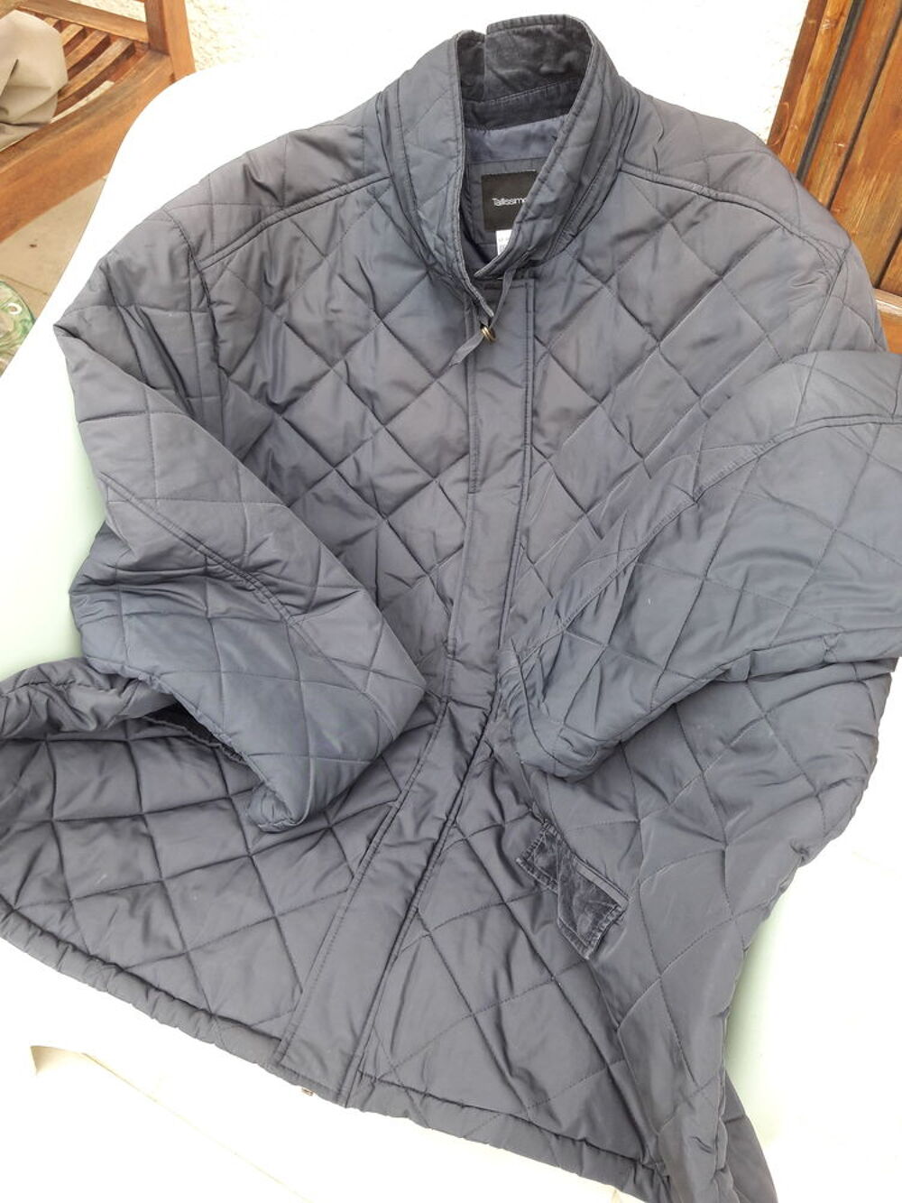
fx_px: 973
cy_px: 602
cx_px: 451
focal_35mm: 28
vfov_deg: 63.4
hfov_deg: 49.8
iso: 64
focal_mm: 3.7
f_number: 1.9
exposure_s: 1/100
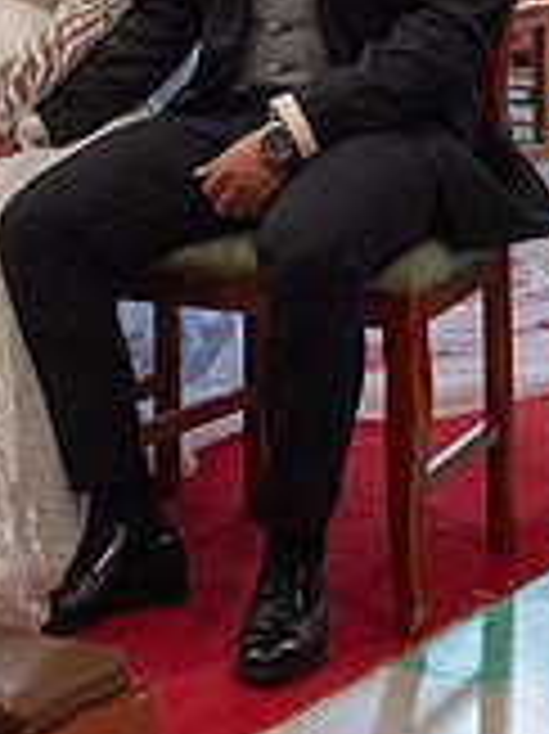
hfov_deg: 12.2
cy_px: -124
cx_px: -22
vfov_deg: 15.9
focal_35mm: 120
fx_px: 2541
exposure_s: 1/100
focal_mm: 35
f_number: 5
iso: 2500
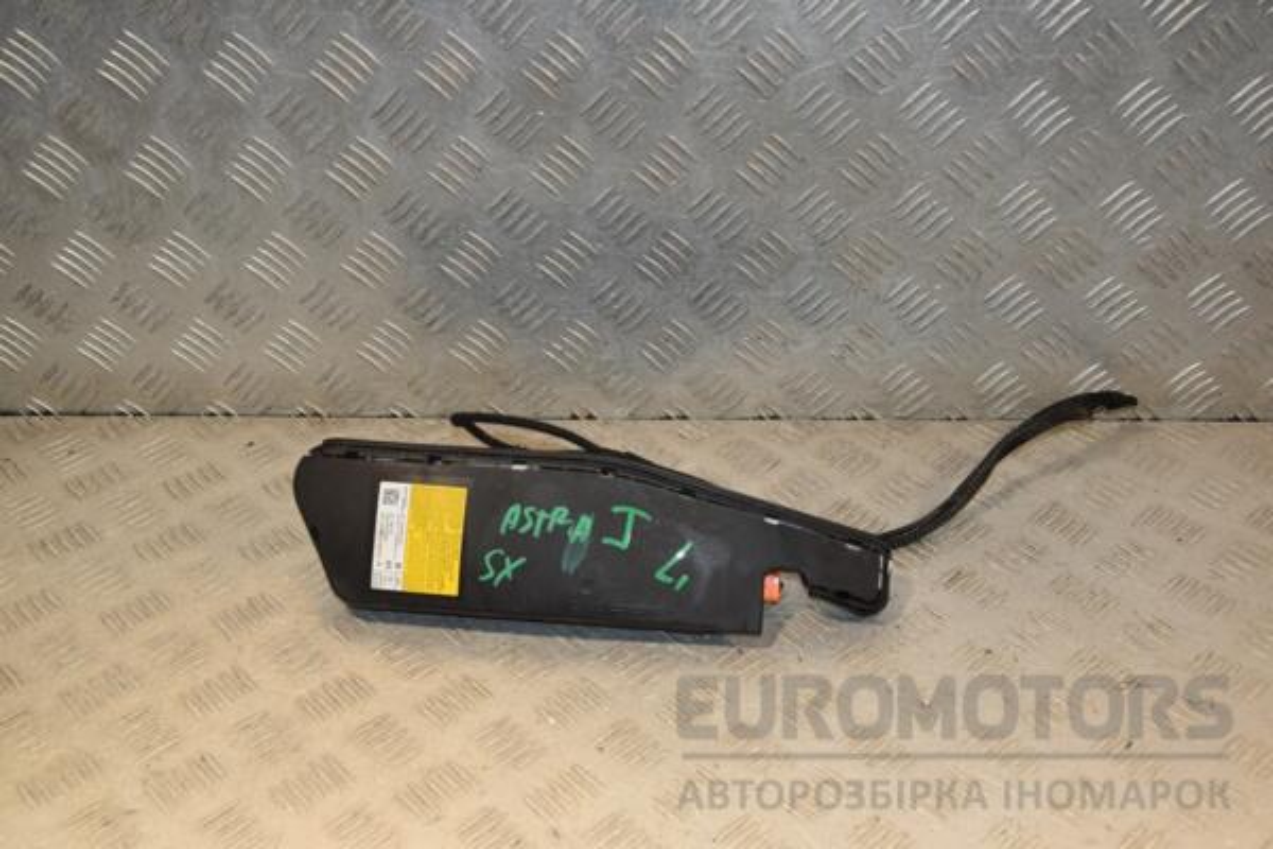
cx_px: 636
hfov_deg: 43.6
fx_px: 1591
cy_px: 424
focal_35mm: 45
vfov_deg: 29.9
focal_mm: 30
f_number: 6.3
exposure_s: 1/200
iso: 800
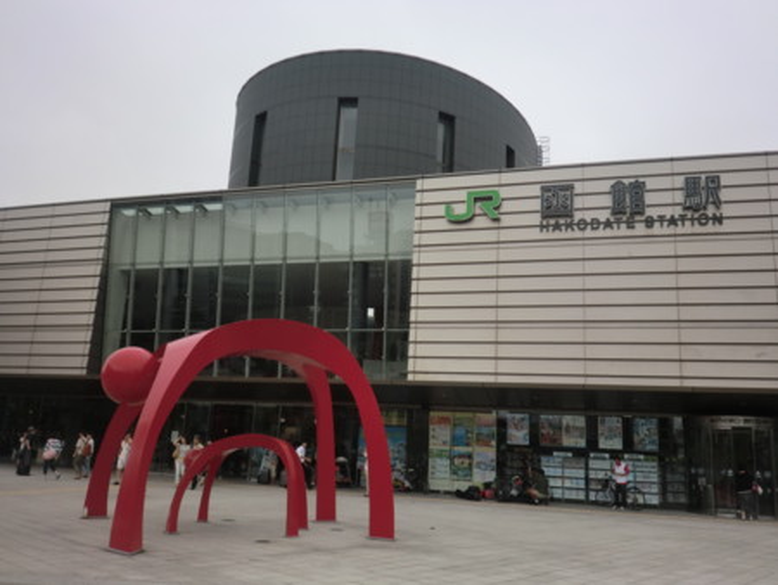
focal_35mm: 31
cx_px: 389
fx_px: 697
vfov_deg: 45.5
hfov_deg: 58.3
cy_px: 292
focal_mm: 5.64
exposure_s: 1/800
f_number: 2.9
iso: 50
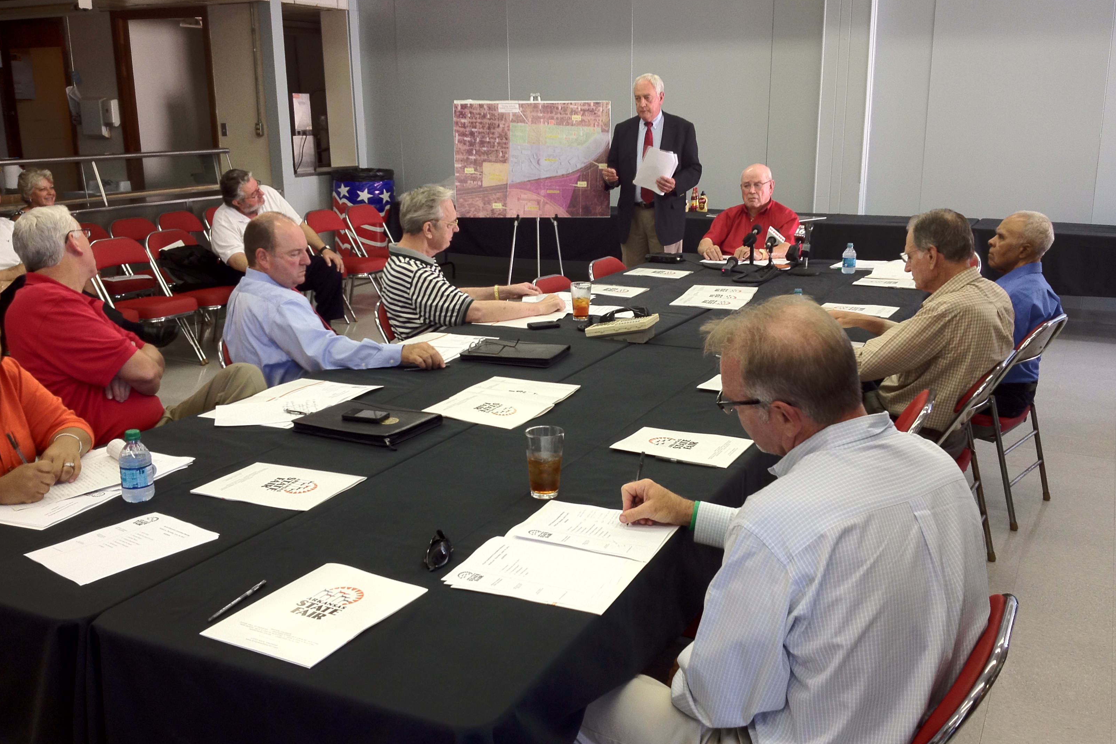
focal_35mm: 37
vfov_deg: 35.9
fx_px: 1147
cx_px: 559
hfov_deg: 51.9
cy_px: 382
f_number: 2.4
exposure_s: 1/40
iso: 80
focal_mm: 4.28
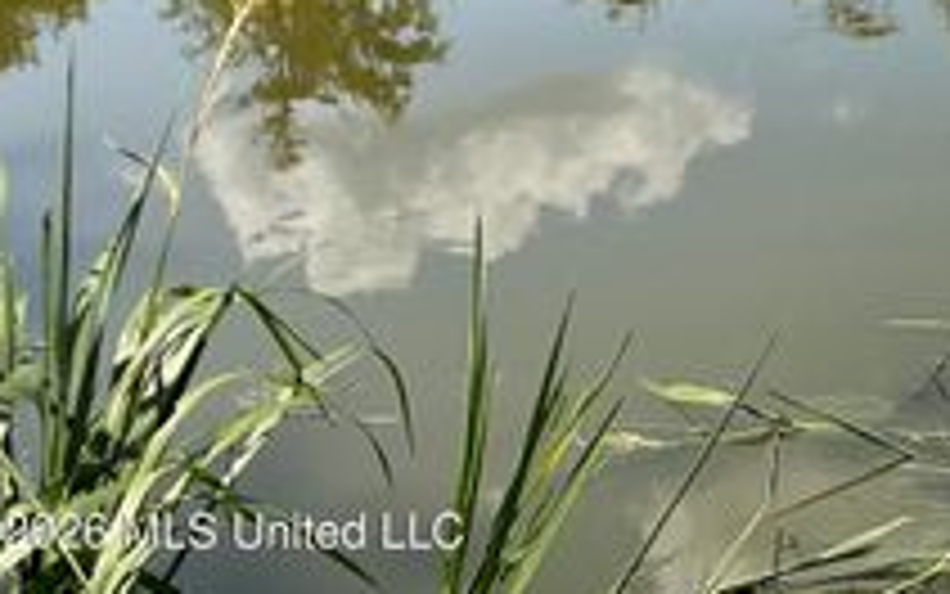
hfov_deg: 25.7
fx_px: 1891
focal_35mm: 73
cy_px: -236
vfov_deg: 16.6
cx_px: 1090
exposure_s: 1/1848
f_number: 1.8
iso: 16
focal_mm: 3
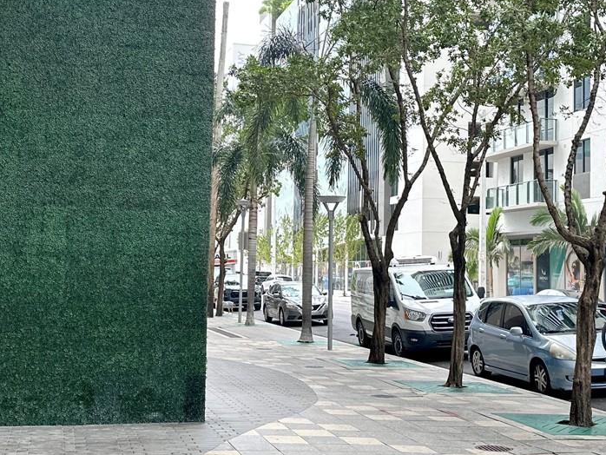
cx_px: 291
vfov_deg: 26.5
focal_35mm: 55
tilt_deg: +4.7
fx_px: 963
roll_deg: -0.7
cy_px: 192
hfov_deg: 34.9
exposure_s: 1/458
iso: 80
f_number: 1.78
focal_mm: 6.86
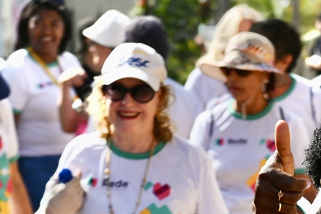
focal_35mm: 325
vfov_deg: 4.2
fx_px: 2896
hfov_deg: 6.3
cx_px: 369
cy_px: 281
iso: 125
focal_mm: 92
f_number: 5.6
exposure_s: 1/500
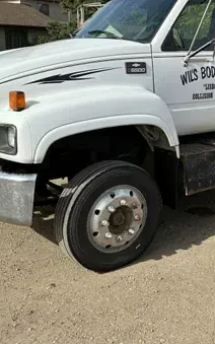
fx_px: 450
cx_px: 203
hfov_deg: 25.8
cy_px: 128
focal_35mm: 48
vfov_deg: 41.5
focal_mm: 6.86
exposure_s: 1/4762
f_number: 1.78
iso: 80
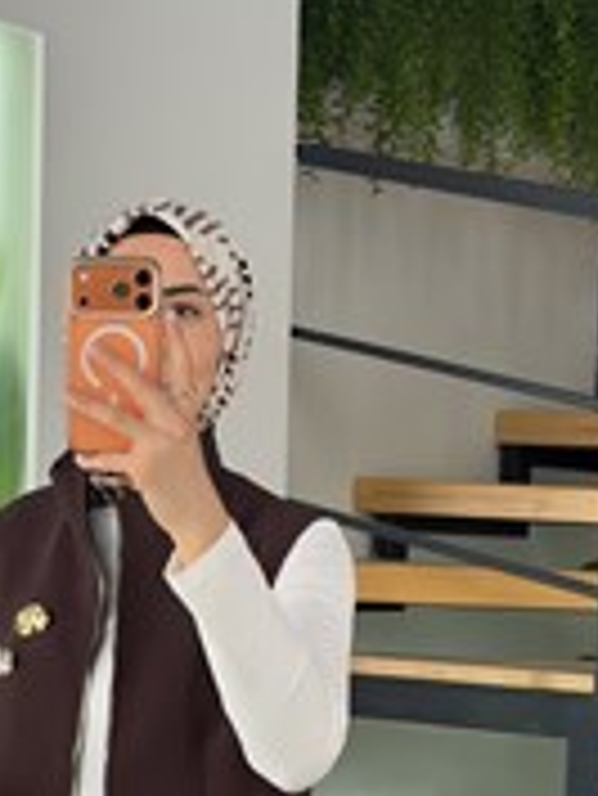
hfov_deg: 13.2
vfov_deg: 17.3
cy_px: 731
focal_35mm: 112
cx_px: 121
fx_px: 2577
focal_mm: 6.76
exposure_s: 1/182
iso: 64
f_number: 1.78
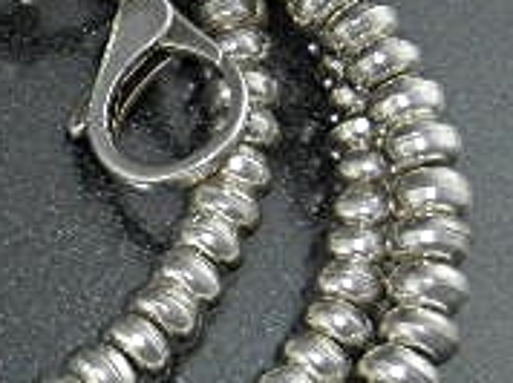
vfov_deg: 9.1
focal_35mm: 162
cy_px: 268
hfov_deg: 11.5
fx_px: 2398
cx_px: -360
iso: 800
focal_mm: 8.1
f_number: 7.6
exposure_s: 1/30
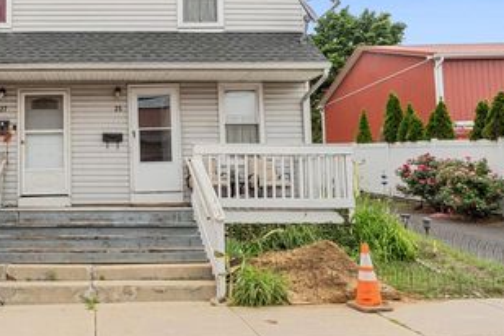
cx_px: 101
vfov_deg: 38.6
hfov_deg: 52.2
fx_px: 476
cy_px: 120
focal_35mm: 34
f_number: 8
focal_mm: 21
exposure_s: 1/1000
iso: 1600
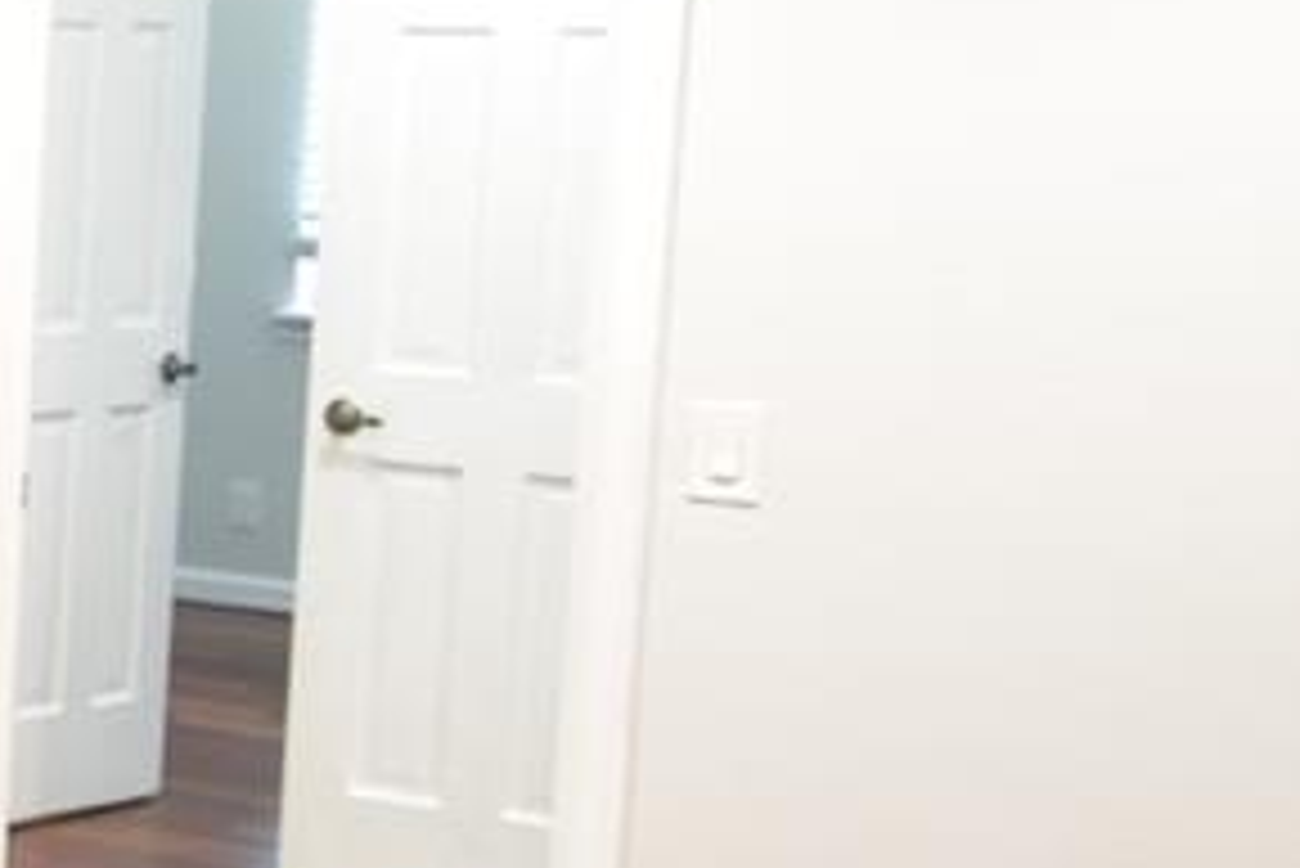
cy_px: 315
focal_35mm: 83
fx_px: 2999
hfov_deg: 17.5
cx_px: -1300
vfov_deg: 16.4
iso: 800
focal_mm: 10
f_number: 3.5
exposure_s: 1/30
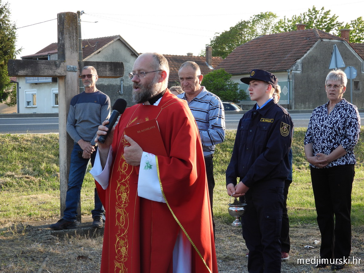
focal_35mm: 75
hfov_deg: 26.0
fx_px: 789
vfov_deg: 19.6
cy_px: 136
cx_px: 182
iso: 100
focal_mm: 13.5
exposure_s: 1/125
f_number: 3.5
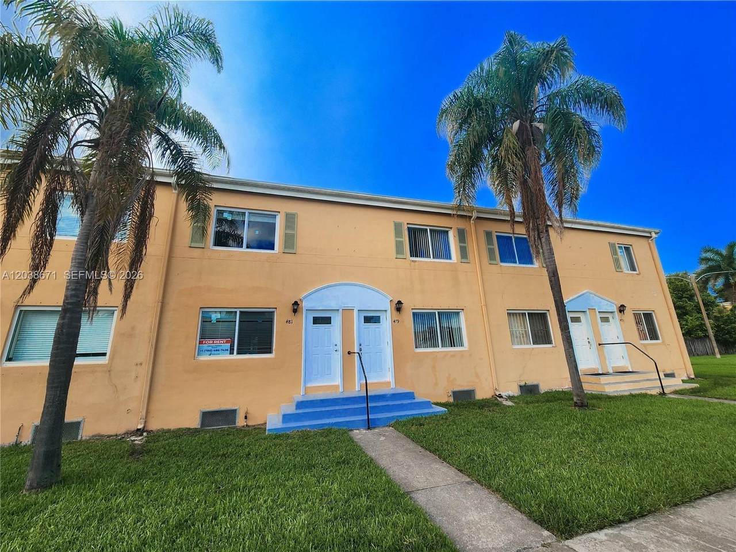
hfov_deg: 106.2
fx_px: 276
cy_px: 276
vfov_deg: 89.9
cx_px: 368
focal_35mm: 13
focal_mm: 2.2
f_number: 2.2
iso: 50
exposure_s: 1/536
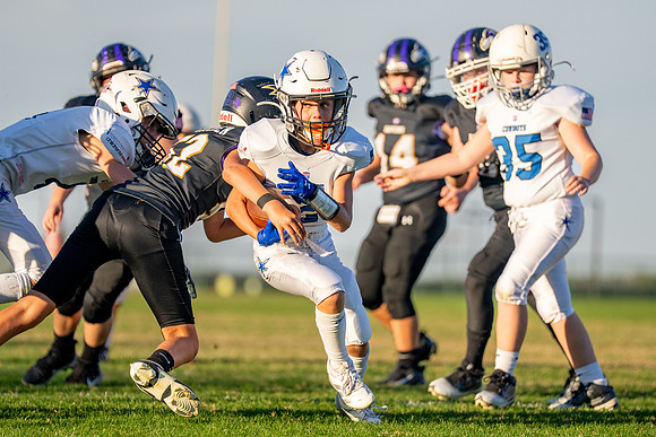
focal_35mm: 265
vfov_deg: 5.2
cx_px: 327
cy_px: 260
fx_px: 4834
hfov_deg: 7.8
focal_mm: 200
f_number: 2.8
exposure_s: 1/2500
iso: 200
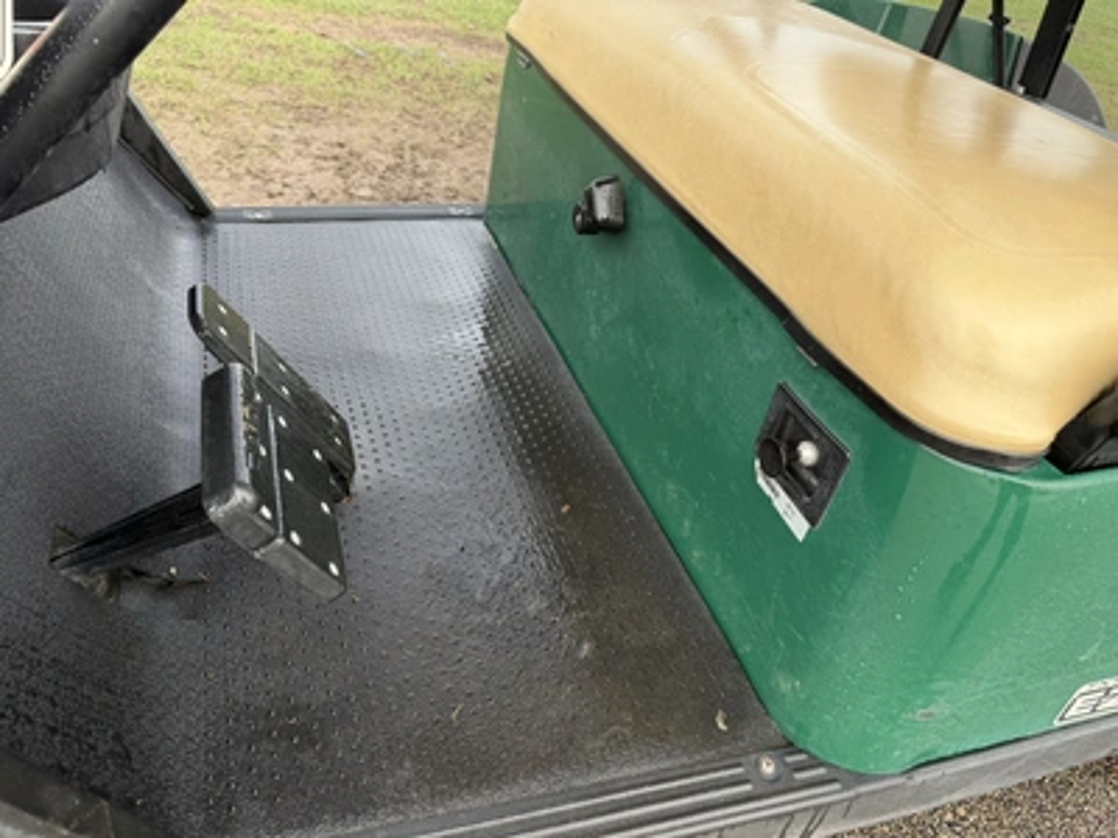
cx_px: 559
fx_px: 775
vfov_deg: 56.8
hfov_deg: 71.6
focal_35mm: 24
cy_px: 419
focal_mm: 6.76
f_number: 1.78
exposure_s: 1/150
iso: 80
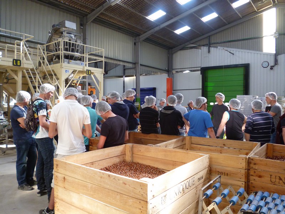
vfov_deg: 49.7
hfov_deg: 63.4
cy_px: 107
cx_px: 142
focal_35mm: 28
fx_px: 231
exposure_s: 1/60
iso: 200
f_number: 2.7
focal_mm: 5
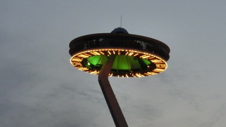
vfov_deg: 9.0
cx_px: 128
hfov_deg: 15.9
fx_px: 809
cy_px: 81
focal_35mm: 135
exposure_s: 1/80
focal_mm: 16.3
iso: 800
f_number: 4.2
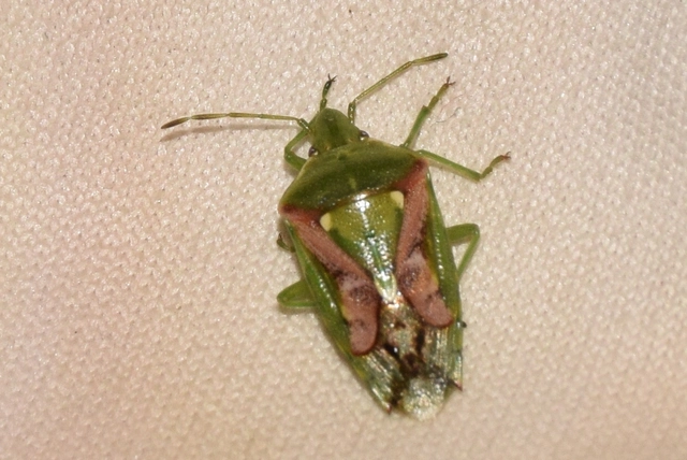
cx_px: 344
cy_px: 230
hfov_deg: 9.8
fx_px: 4011
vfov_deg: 6.6
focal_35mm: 210
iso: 500
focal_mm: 140
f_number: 14
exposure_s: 1/200
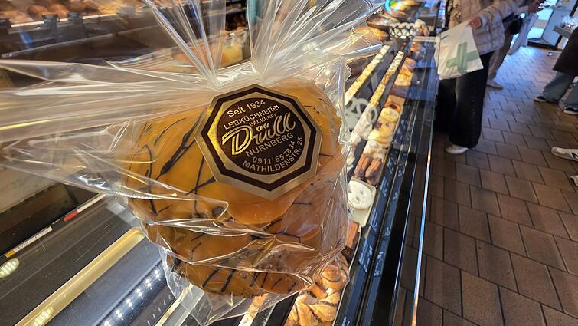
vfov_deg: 69.0
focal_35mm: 15
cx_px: 281
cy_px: 114
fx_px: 230
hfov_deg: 103.0
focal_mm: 2.2
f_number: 1.9
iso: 100
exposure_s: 1/100
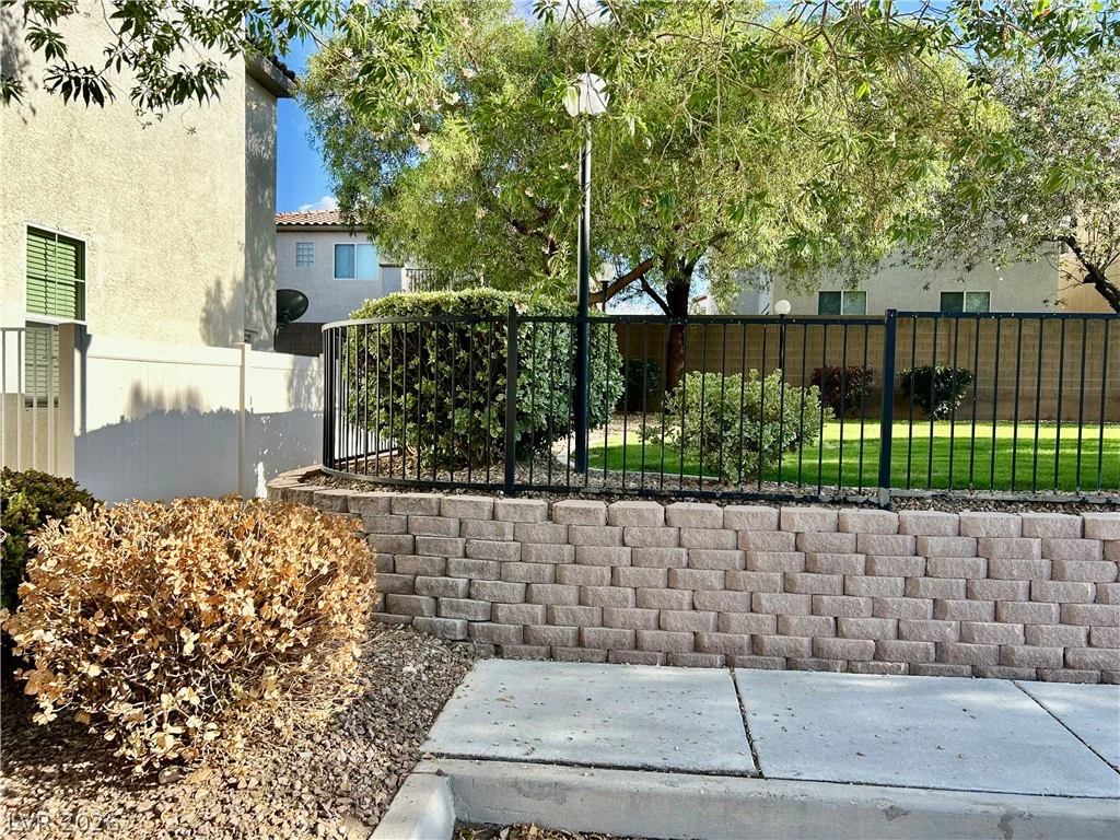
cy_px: 420
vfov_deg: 53.1
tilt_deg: -0.5
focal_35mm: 26
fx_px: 841
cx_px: 560
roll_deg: -2.6
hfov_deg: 67.3
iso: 50
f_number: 1.5
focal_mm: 5.7
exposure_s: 1/1135
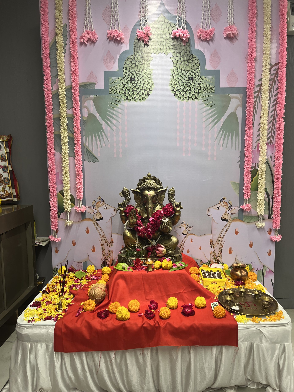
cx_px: 147
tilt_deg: -7.4
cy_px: 196
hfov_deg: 53.1
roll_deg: +1.5
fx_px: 294
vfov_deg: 67.3
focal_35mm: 26
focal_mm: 5.1
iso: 125
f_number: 1.6
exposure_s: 1/100
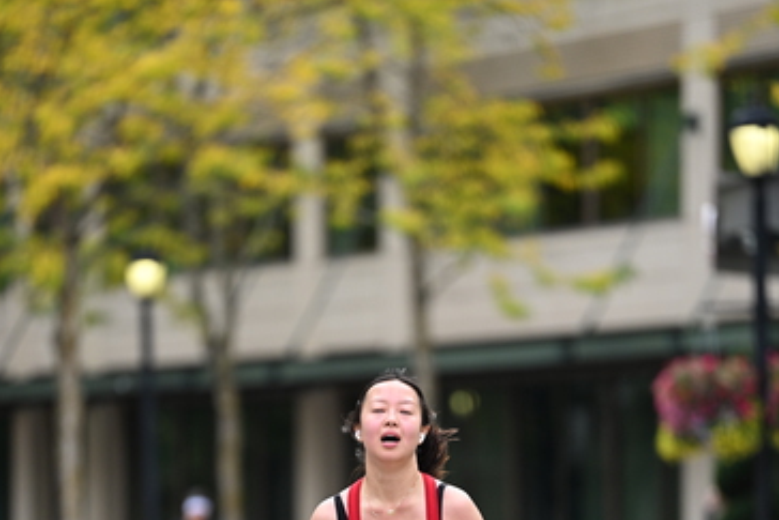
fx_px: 6537
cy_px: 533
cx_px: 391
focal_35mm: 302
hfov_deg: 6.8
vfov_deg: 4.5
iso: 640
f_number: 2.8
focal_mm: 200
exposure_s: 1/2500
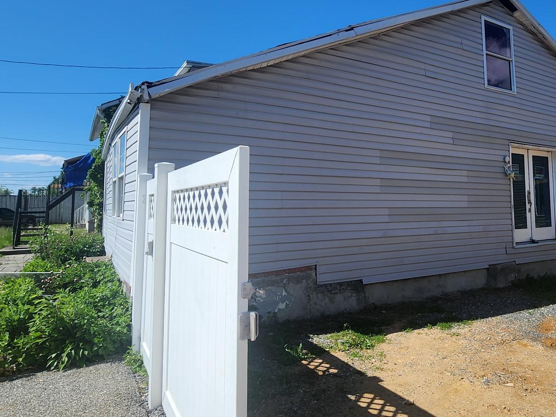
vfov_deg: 56.4
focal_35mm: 24
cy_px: 167
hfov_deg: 69.8
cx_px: 363
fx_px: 386
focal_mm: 2.2
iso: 50
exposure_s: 1/2517
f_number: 2.2
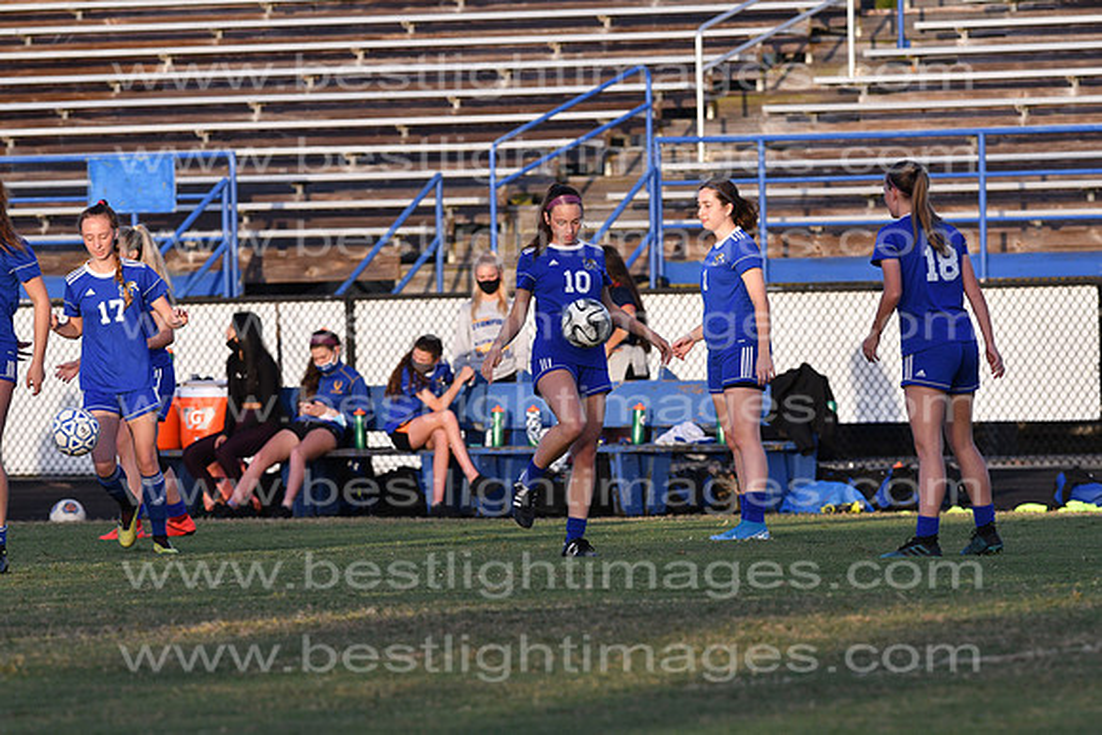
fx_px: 13778
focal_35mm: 450
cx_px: 551
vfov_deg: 3.1
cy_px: 368
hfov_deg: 4.6
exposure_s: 1/1600
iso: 800
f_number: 5.6
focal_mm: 300
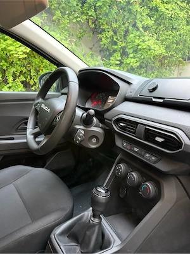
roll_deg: -1.7
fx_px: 176
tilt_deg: -13.2
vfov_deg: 71.6
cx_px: 95
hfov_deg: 56.8
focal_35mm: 24
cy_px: 127
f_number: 1.78
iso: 800
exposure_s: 1/60
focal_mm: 6.76
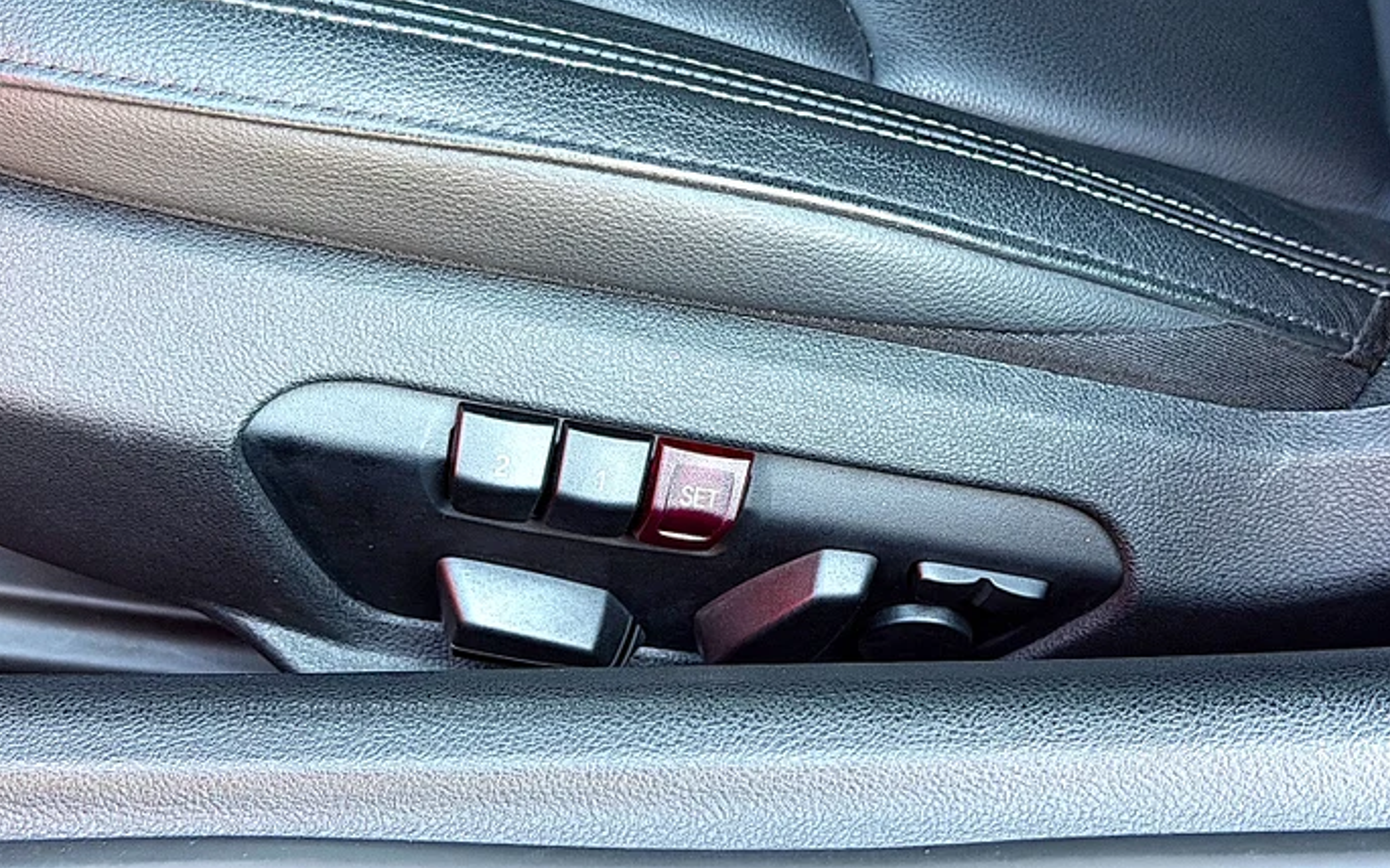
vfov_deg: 24.9
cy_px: 425
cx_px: 692
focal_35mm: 52
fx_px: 1970
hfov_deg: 38.9
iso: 125
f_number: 1.78
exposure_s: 1/108
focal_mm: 6.76
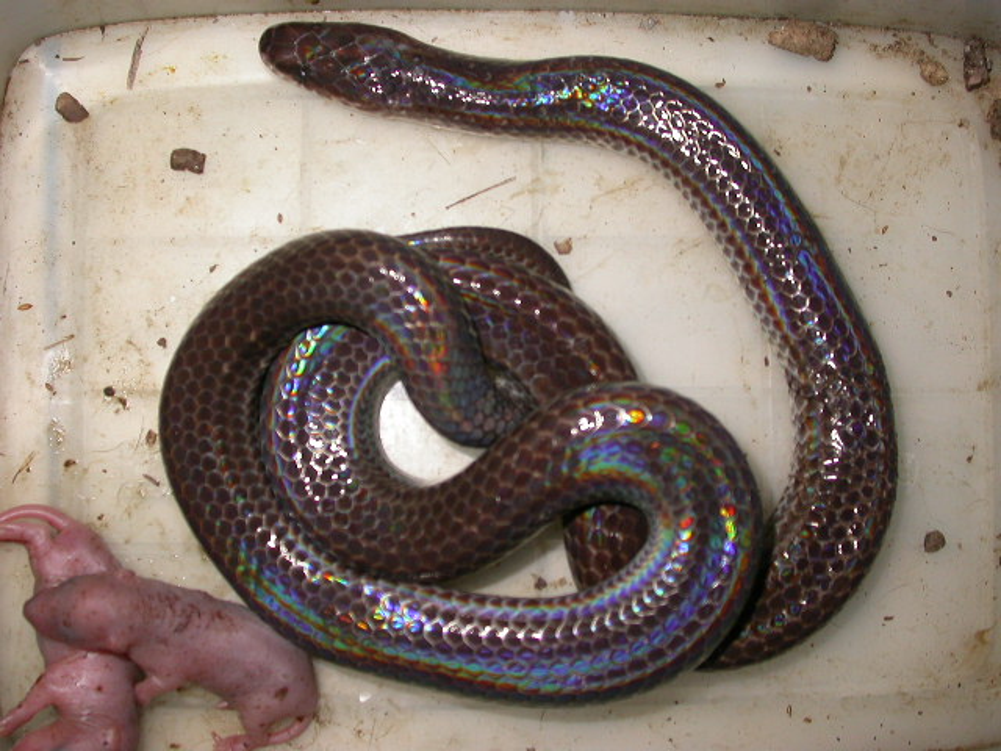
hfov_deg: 42.1
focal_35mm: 45
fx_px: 1301
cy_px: 376
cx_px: 500
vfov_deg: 32.2
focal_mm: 9.5
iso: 100
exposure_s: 1/60
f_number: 2.8
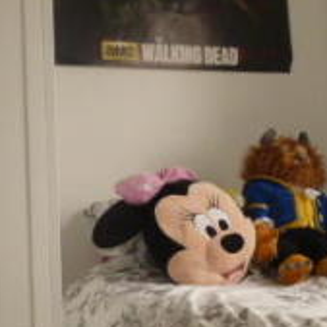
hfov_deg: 23.4
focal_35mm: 73
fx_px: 780
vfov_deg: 23.6
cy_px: 204
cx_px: 69
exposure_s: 1/60
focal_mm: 4.3
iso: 400
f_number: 3.3
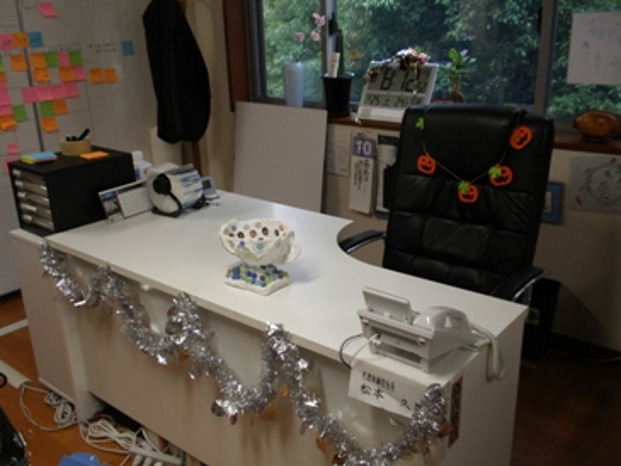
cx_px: 310
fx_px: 664
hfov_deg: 50.1
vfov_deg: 38.7
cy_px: 233
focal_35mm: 37
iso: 64
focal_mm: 6.6
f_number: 3.5
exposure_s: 1/30
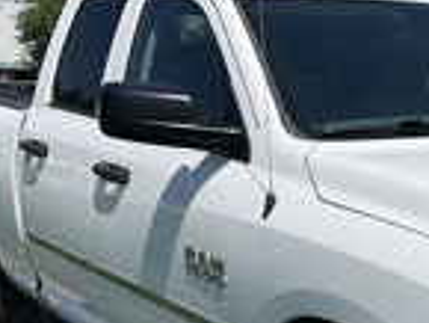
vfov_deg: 18.0
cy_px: 317
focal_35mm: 80
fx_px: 992
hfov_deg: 23.0
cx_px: 465
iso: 25
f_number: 1.8
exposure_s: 1/3322
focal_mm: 3
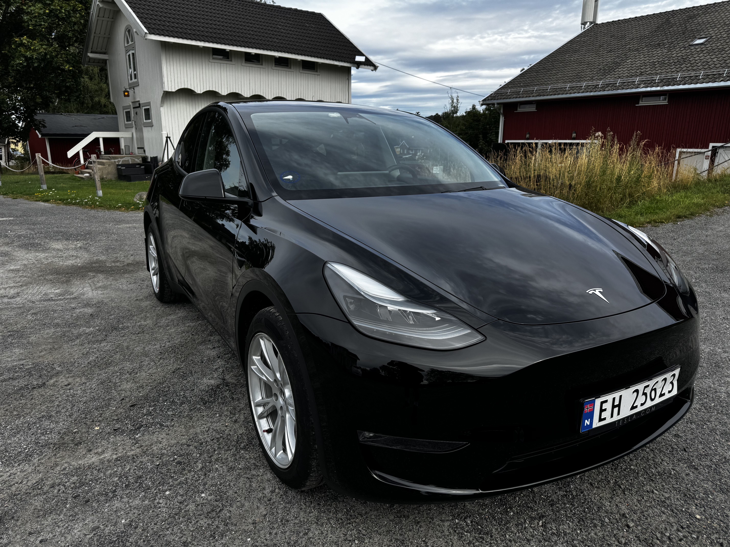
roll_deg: -0.6
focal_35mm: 24
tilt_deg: -14.8
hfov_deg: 71.6
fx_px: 506
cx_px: 365
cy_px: 274
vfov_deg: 56.8
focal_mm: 6.76
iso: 80
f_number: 1.78
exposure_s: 1/3247
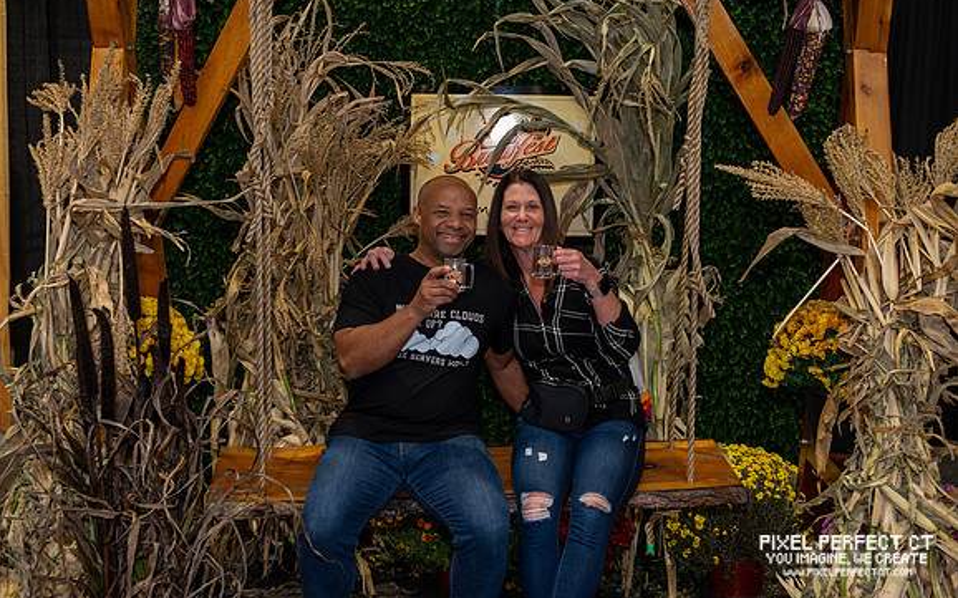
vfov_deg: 28.0
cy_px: 282
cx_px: 479
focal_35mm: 46
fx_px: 1201
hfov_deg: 43.5
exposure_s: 1/60
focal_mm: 45
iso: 2800
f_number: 5.3
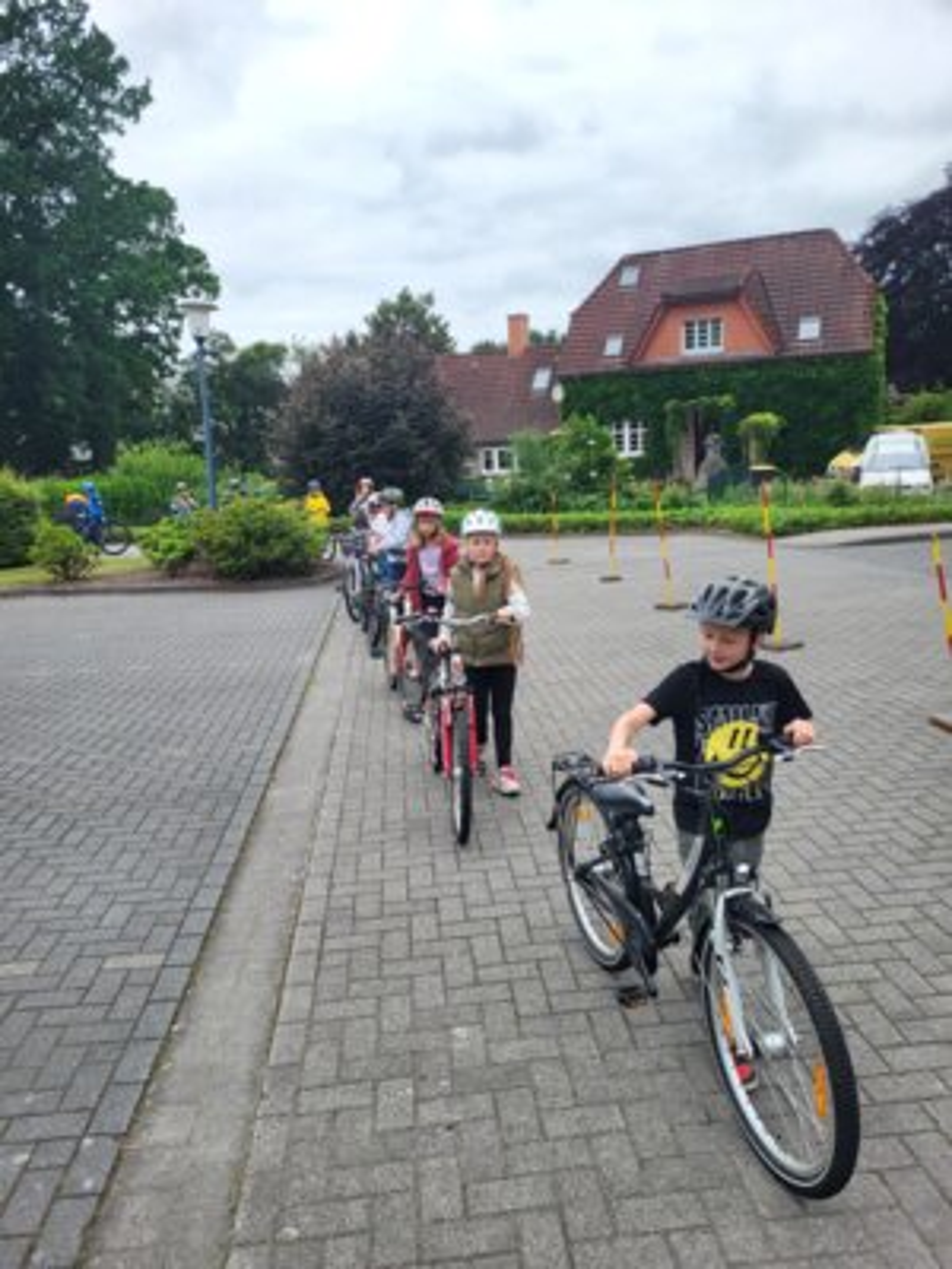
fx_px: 953
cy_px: 634
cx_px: 476
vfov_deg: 67.3
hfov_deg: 53.1
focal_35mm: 26
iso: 40
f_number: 1.8
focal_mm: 5.4
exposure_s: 1/572
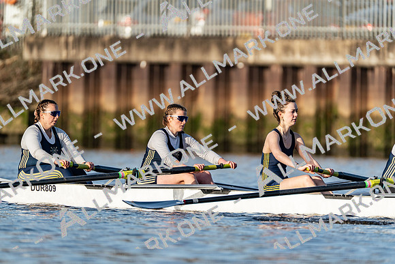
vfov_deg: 2.3
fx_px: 6585
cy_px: 132
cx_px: 198
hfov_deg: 3.4
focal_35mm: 600
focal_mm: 600
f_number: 6.3
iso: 500
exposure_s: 1/2000
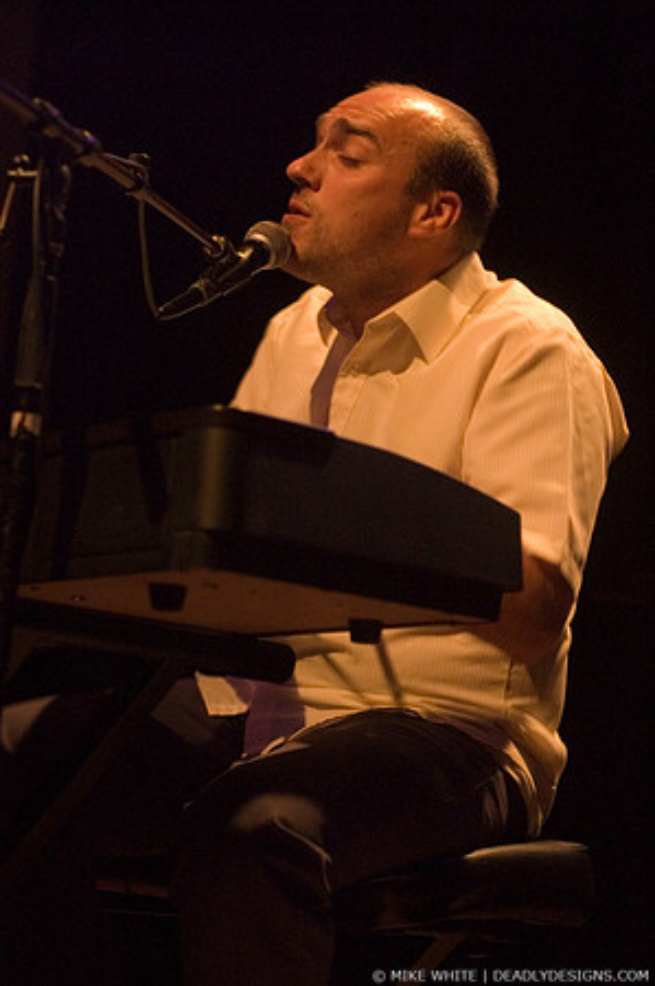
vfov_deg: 27.0
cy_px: 493
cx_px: 328
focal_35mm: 75
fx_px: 2051
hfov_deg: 18.1
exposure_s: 1/20
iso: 1600
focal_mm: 50
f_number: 2.8
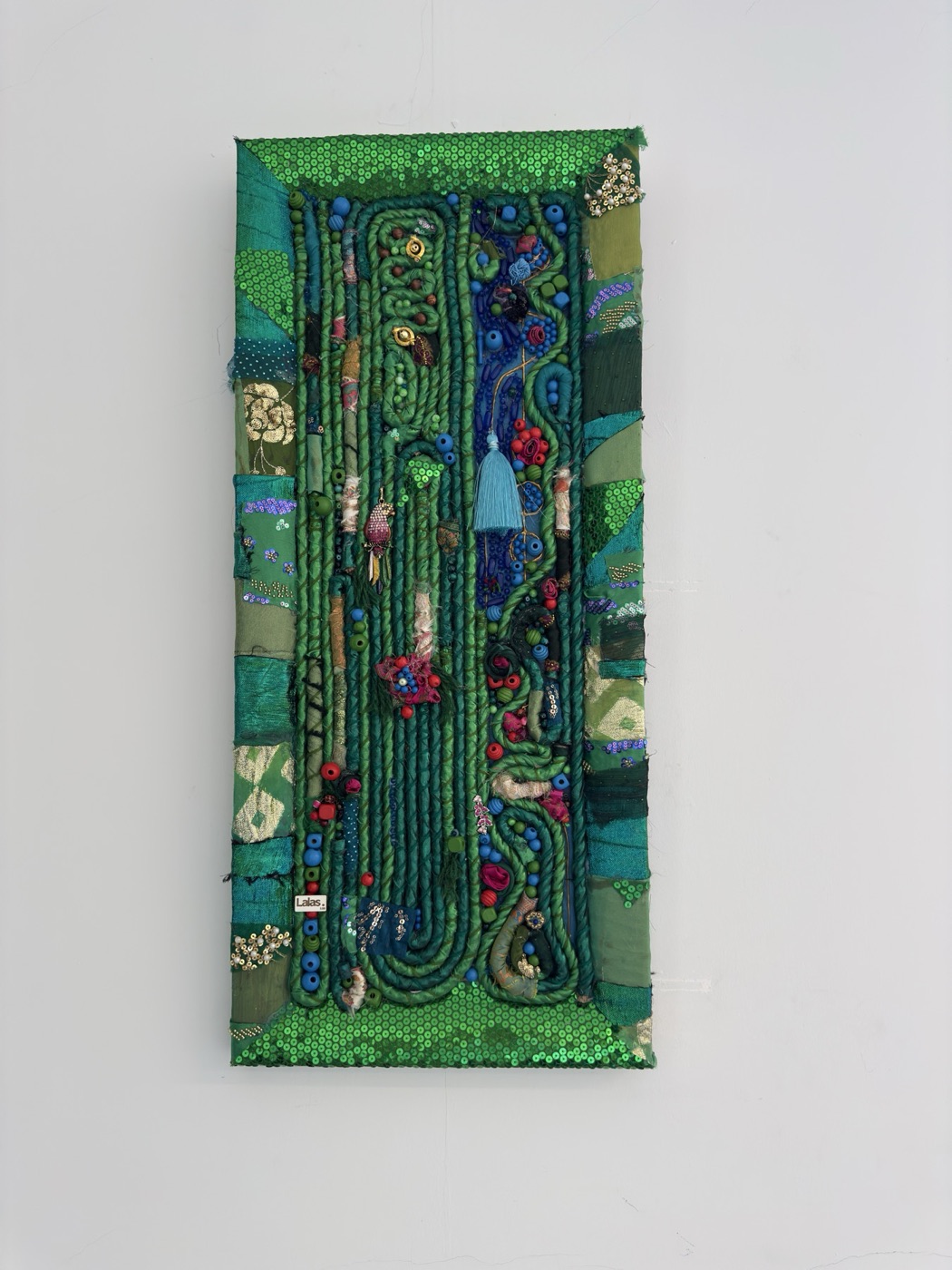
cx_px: 476
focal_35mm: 24
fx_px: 880
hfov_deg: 56.8
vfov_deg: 71.6
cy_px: 635
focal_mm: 6.76
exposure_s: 1/122
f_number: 1.78
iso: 125
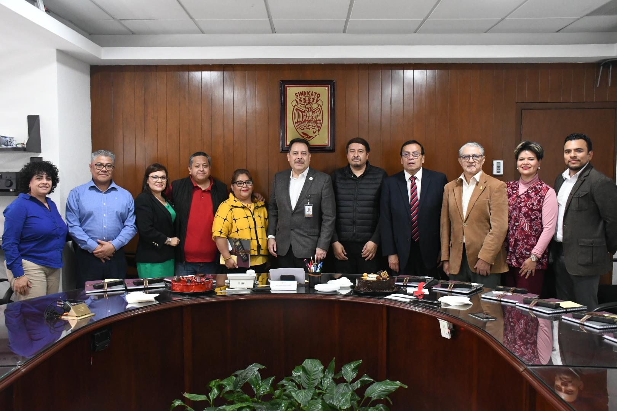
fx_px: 583
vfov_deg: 38.9
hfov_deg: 55.8
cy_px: 206
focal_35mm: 34
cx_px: 308
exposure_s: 1/100
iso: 5000
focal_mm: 23
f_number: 5.6
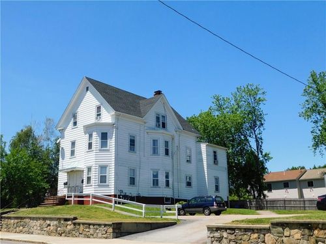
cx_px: 163
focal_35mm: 40
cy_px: 122
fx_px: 377
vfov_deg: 36.0
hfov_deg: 46.8
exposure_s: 1/1250
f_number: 3.6
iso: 125
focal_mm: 7.1
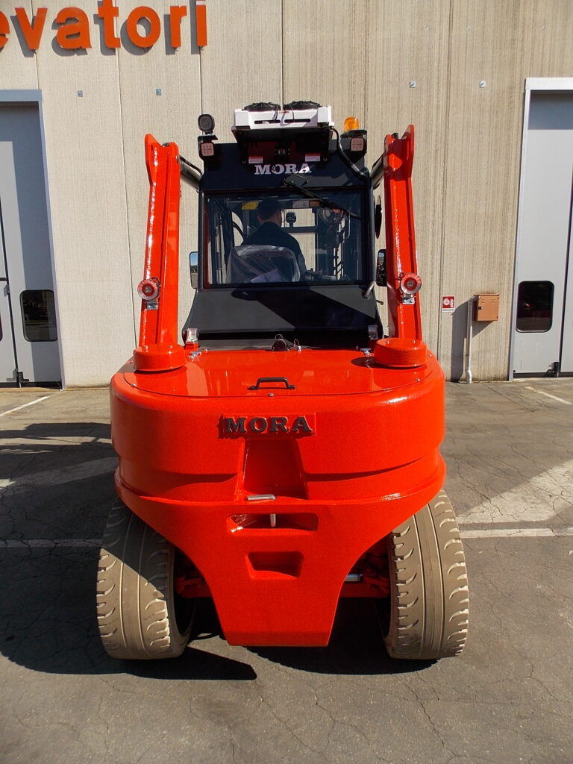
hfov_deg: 58.9
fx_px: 508
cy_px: 382
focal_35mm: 23
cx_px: 286
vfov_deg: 73.9
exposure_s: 1/1000
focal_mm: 4
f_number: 3.1
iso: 80
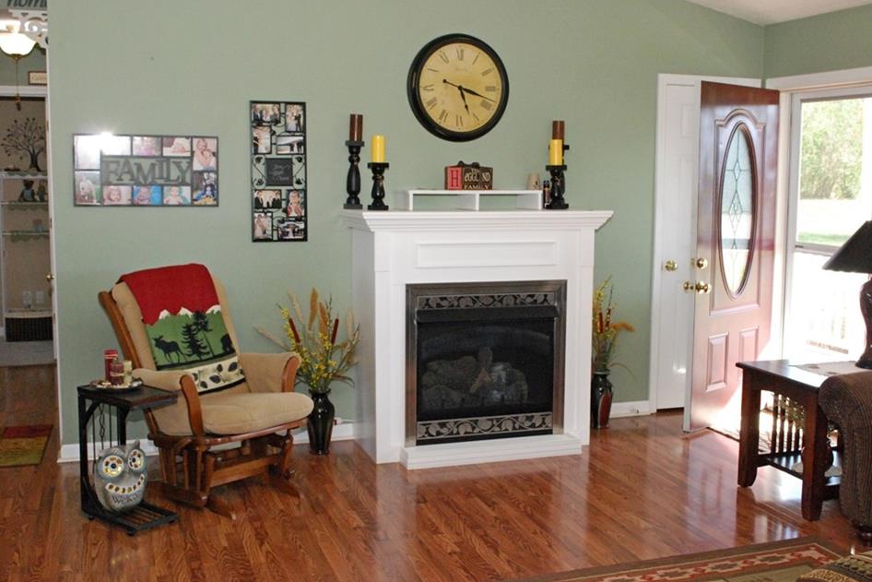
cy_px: 285
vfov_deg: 34.2
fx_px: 945
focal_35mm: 39
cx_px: 465
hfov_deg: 49.5
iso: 1600
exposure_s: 1/60
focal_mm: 24
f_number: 9
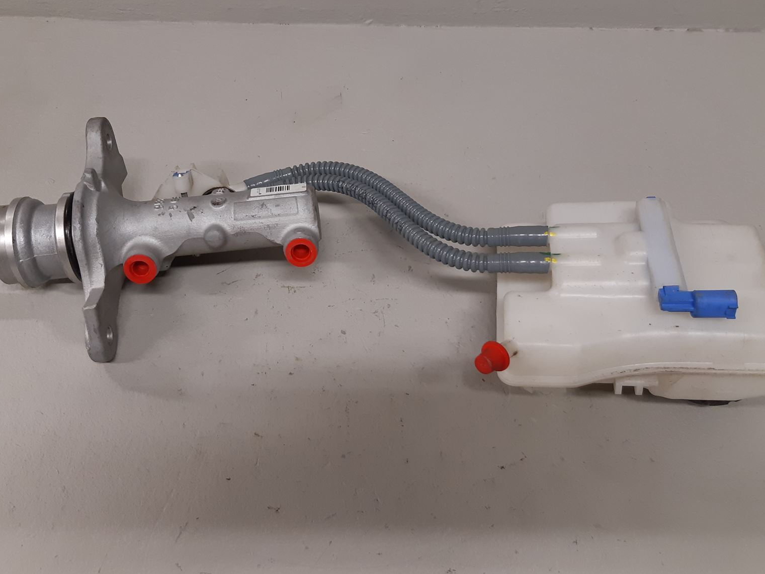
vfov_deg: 40.7
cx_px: 350
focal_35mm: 35
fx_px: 774
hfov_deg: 52.6
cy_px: 262
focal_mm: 3.93
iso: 100
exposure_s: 1/50
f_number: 1.7
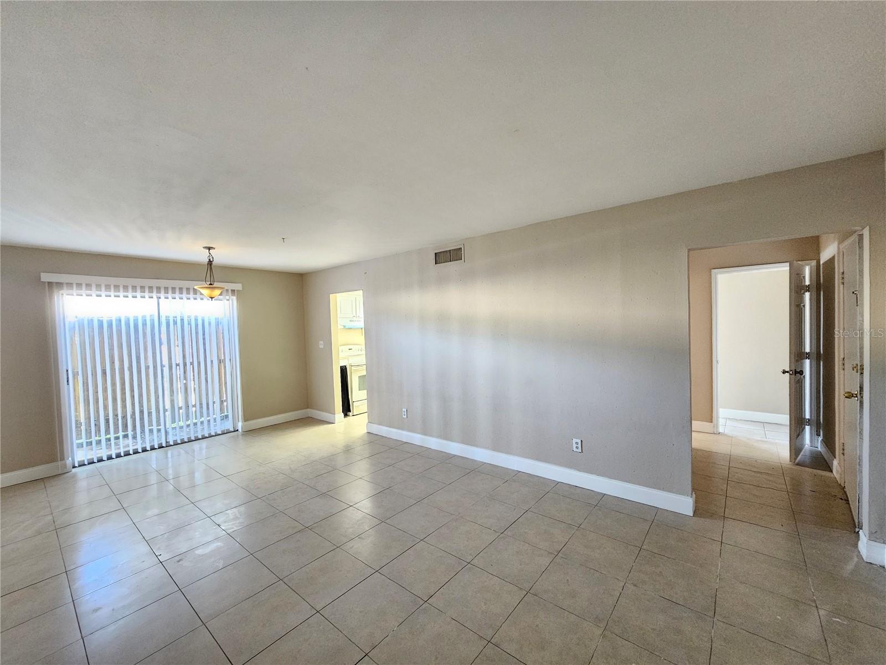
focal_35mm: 13
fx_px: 333
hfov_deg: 106.2
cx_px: 443
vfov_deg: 89.9
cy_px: 332
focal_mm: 2.2
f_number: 2.2
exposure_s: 1/24
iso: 800
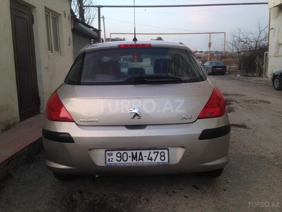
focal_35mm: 33
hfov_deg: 55.4
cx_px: 141
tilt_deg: -8.5
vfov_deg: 42.9
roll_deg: -0.8
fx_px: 269
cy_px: 106
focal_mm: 4.12
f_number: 2.4
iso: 64
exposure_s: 1/20
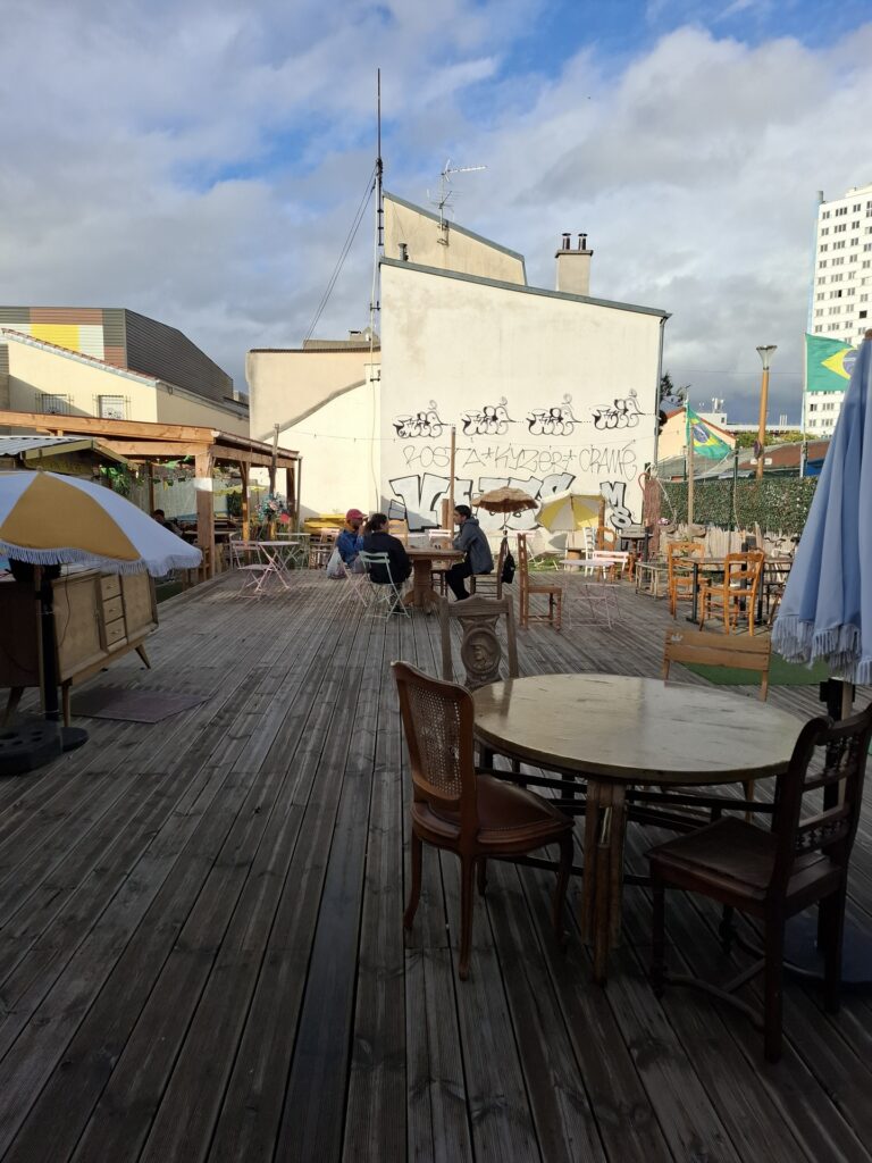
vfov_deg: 73.9
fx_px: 773
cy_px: 582
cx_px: 436
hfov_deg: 58.9
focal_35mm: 23
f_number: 1.8
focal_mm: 5.54
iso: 50
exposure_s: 1/1792
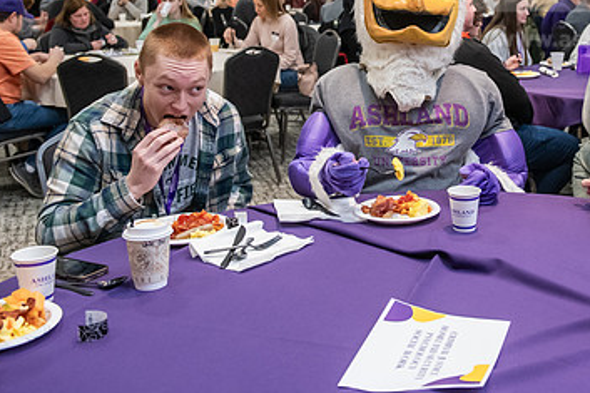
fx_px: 835
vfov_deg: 26.0
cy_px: 74
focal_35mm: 51
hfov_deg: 38.2
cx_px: 420
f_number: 3.5
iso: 2500
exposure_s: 1/125
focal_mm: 31
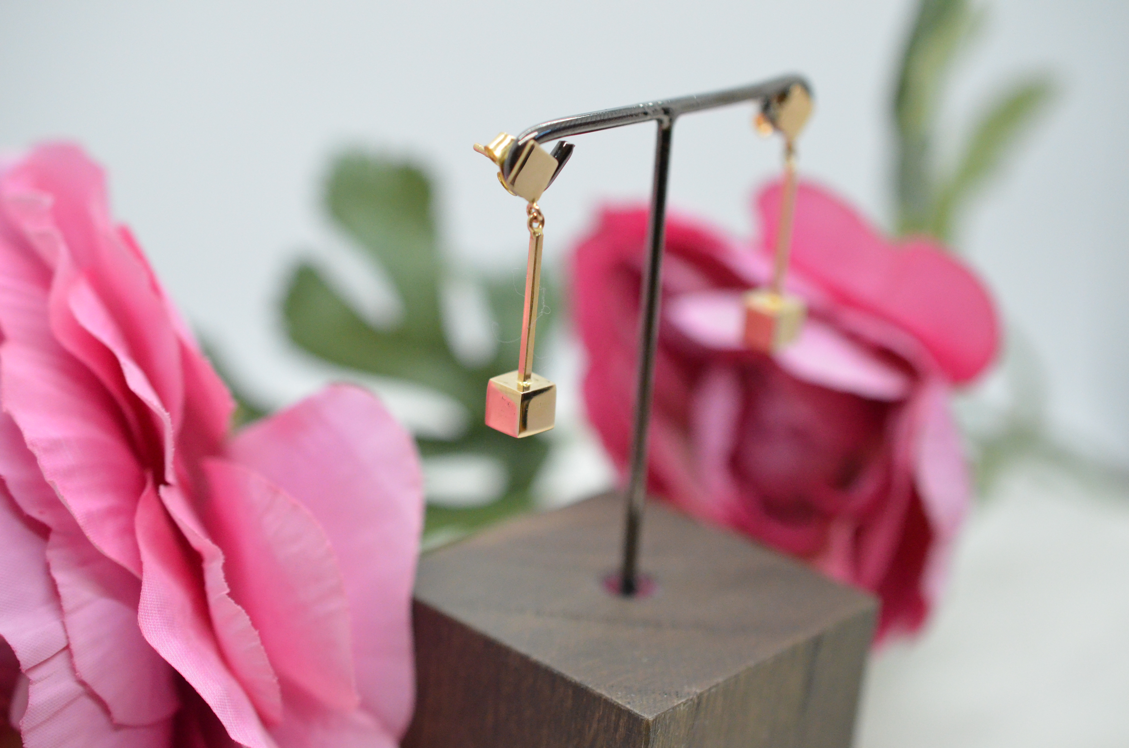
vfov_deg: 22.5
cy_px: 374
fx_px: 1878
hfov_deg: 33.5
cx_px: 564
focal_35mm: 60
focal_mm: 40
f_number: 4
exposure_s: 1/2000
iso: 3200
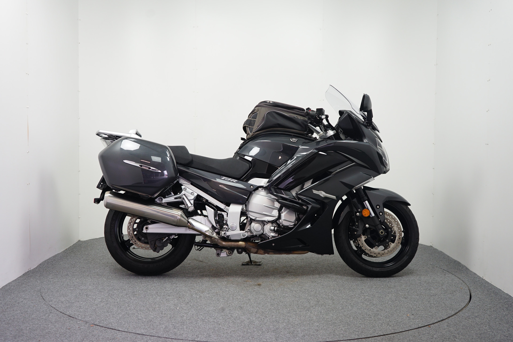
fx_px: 598
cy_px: 171
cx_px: 256
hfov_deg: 46.4
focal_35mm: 42
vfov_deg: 31.9
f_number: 4.5
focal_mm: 42
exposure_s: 1/60
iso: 500
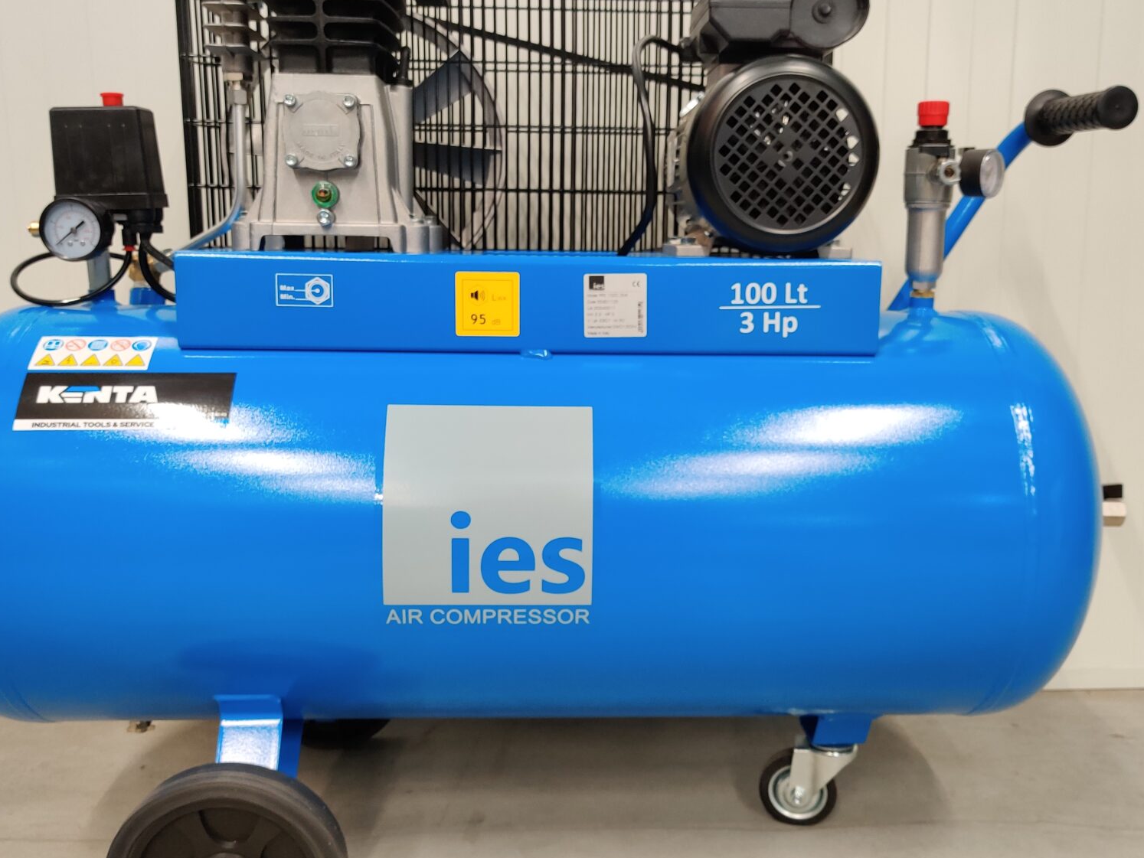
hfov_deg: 50.1
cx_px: 594
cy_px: 435
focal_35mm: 37
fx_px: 1223
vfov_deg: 38.7
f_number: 1.65
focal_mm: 4.75
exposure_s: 1/33
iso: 640
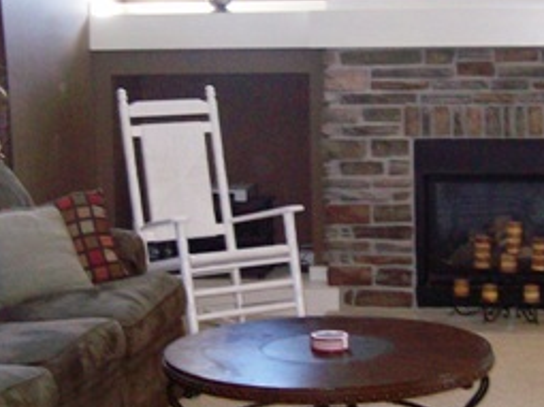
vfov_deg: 16.7
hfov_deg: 22.2
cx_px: 352
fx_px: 1382
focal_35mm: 88
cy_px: 149
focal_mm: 5.8
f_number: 2.8
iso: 203
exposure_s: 1/40
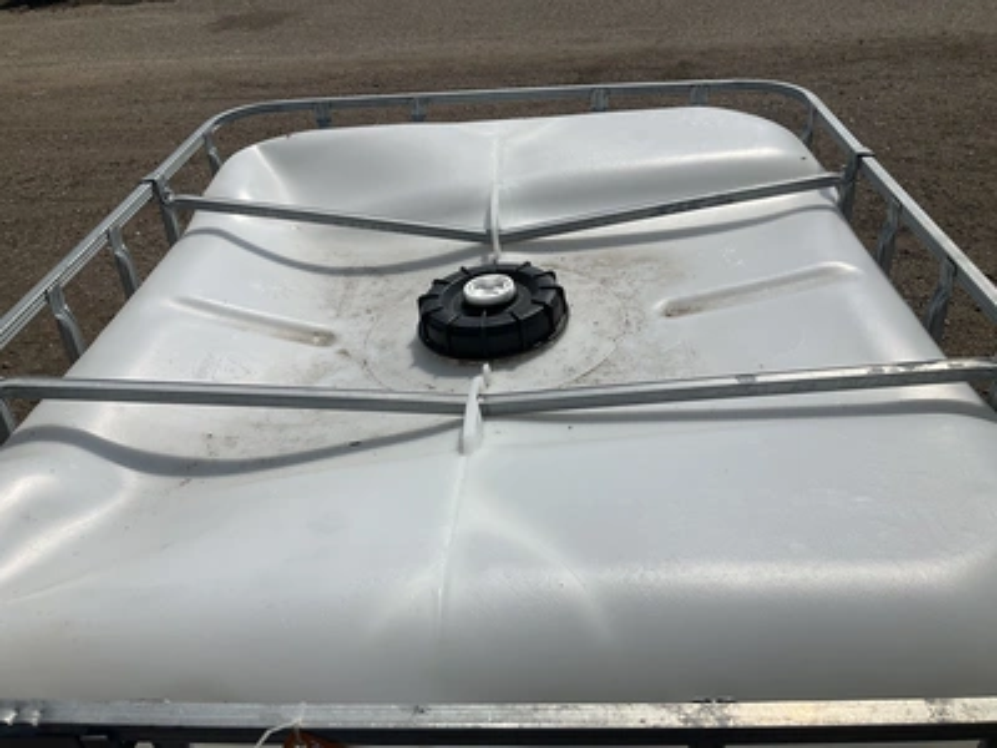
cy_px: 374
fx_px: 835
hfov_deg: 61.7
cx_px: 498
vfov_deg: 48.2
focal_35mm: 29
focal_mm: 3
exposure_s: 1/6536
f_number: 1.8
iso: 25
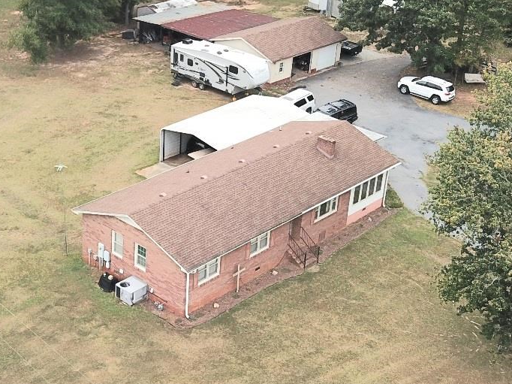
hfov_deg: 31.6
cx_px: 200
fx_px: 902
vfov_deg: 24.0
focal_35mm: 61
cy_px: 185
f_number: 2.2
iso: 100
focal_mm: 4.73
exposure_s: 1/667
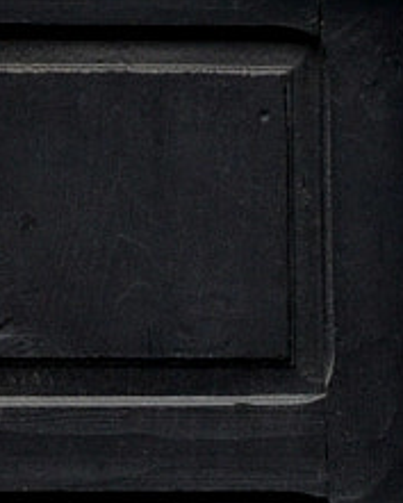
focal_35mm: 306
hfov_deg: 5.1
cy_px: 576
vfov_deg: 6.3
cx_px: 316
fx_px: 4559
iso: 360
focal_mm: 30
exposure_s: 1/125
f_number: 5.6
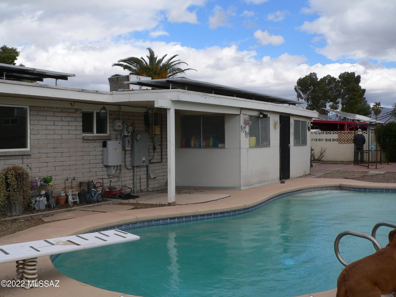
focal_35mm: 36
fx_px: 412
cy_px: 148
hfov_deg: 51.4
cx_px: 198
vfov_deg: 39.7
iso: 80
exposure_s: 1/500
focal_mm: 6
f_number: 5.2
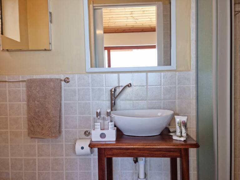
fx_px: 187
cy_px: 90
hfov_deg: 65.3
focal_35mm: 27
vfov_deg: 51.4
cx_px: 120
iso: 32
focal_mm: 5.9
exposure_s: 1/50
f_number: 2
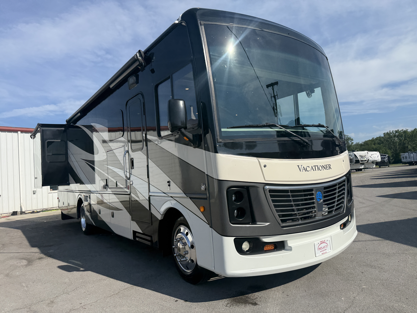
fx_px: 289
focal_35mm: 24
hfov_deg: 71.6
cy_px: 156
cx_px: 208
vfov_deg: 56.8
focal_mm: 6.76
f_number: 1.78
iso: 80
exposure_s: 1/8130
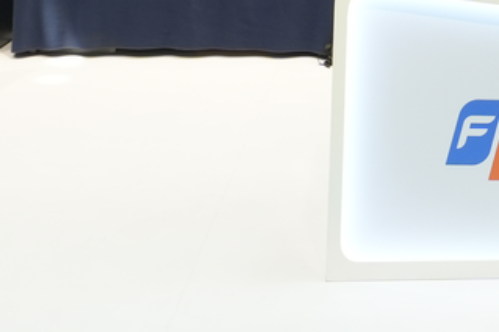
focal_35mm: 77
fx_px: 1066
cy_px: -280
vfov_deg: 15.1
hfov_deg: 25.4
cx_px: 463
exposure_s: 1/100
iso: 640
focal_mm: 14
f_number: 5.6
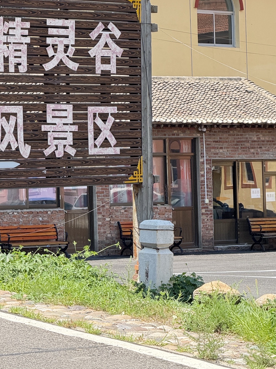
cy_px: 120
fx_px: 1925
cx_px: 118
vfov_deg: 10.9
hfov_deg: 8.2
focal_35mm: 181
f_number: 2.8
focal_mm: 15.66
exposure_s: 1/423
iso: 64
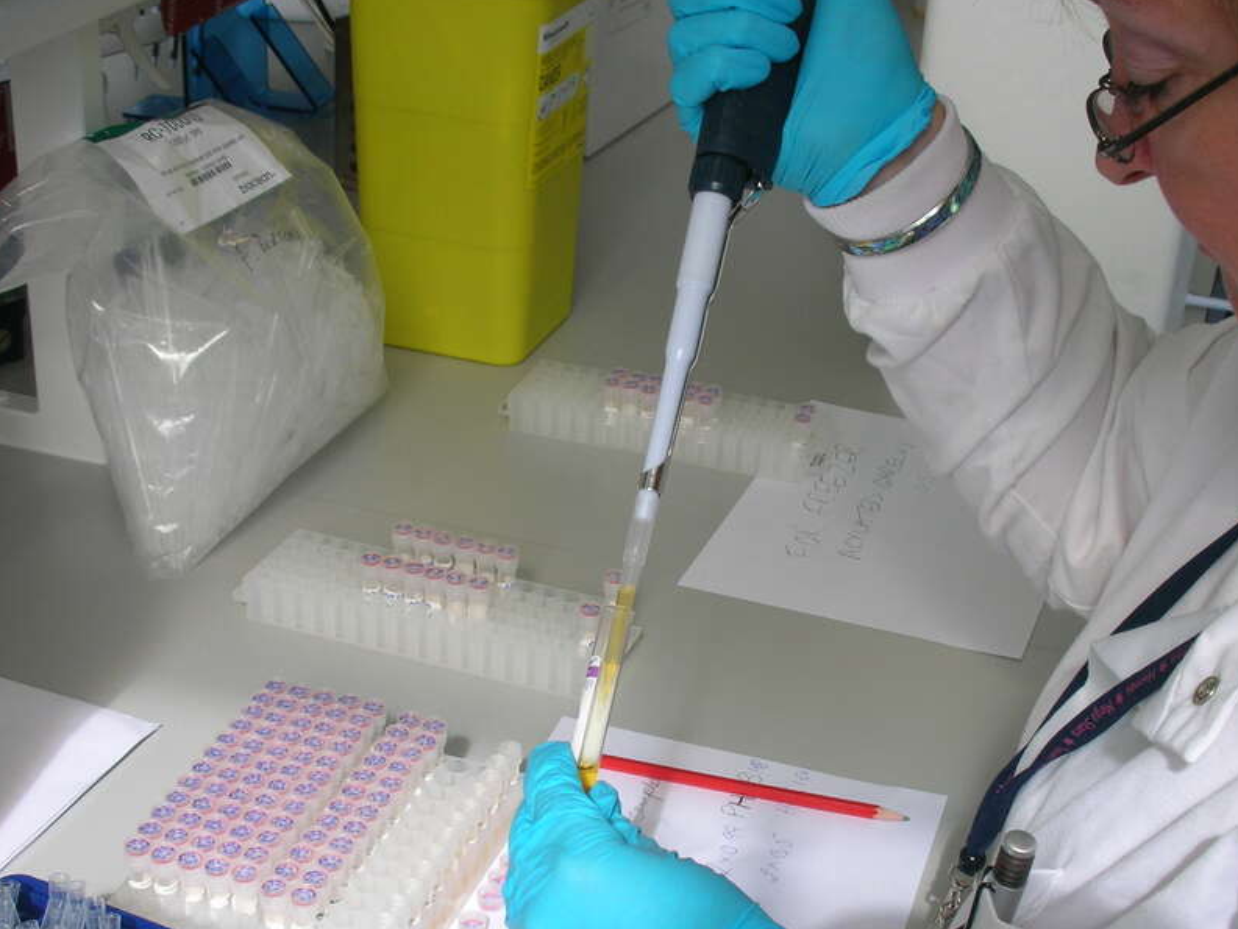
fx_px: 2075
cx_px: 692
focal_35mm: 58
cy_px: 554
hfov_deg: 33.2
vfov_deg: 25.2
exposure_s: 1/173
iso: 50
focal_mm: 7.7
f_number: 3.5
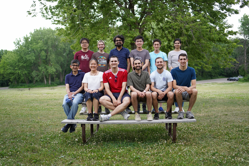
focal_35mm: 35
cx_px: 124
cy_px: 83
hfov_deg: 54.4
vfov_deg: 37.9
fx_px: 242
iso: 100
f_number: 1.8
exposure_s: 1/250
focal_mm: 35
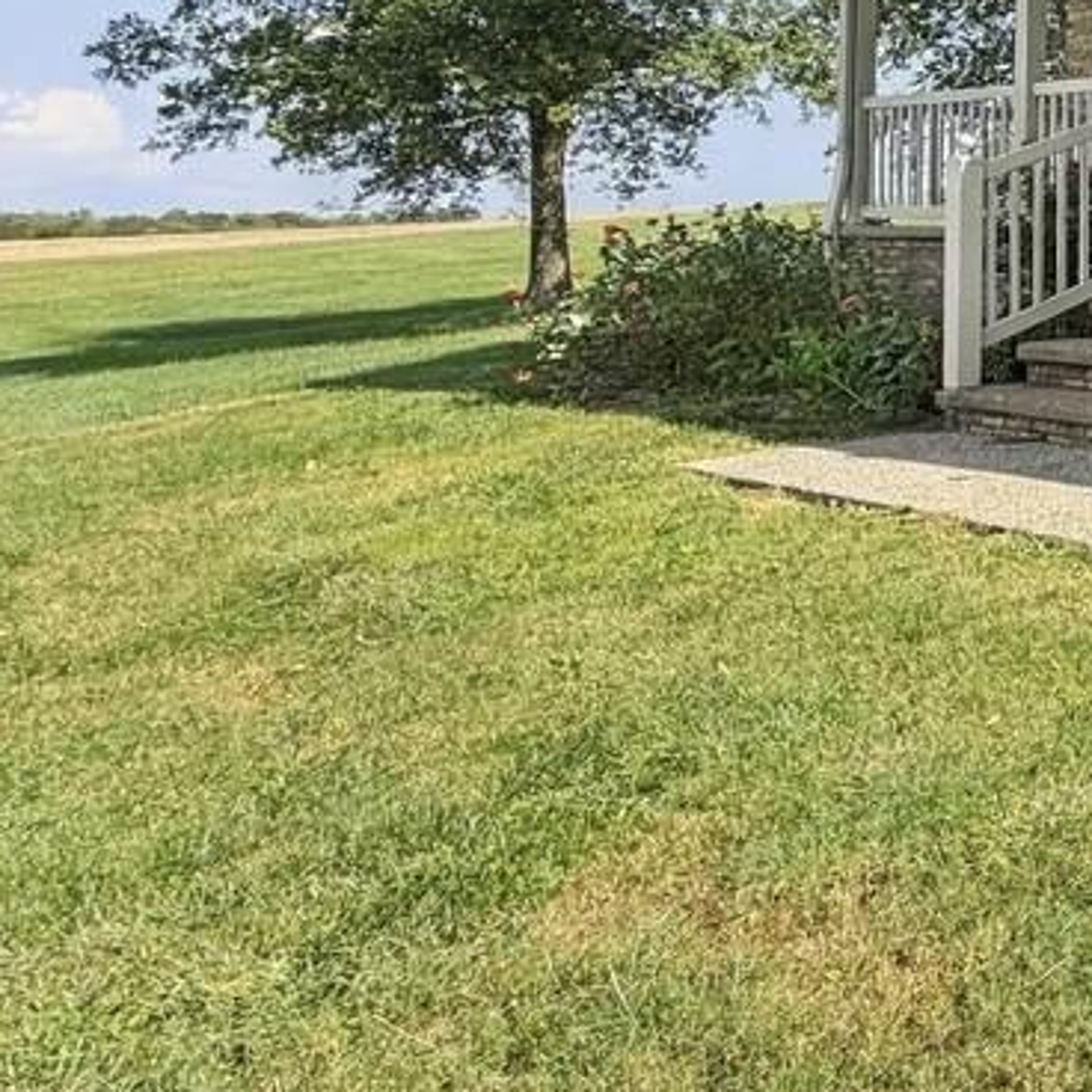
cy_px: 150
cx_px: 1772
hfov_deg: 25.2
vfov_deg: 37.1
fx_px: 1535
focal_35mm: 43
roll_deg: -1.5
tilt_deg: +1.9
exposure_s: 1/770
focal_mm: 2.2
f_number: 2.2
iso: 40
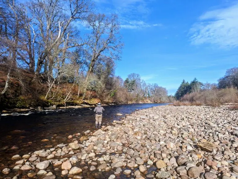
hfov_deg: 73.9
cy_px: 90
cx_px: 119
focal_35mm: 23
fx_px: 158
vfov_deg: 58.9
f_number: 1.8
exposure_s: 1/2119
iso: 25
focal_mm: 5.54
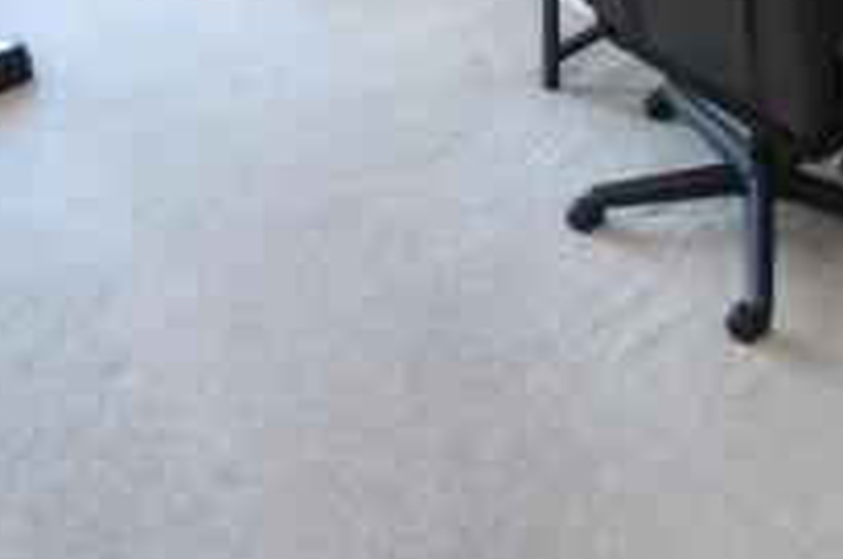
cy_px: -55
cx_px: 557
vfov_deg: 25.9
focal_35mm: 48
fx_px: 1122
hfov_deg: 40.7
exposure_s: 1/60
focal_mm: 10
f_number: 4
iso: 800
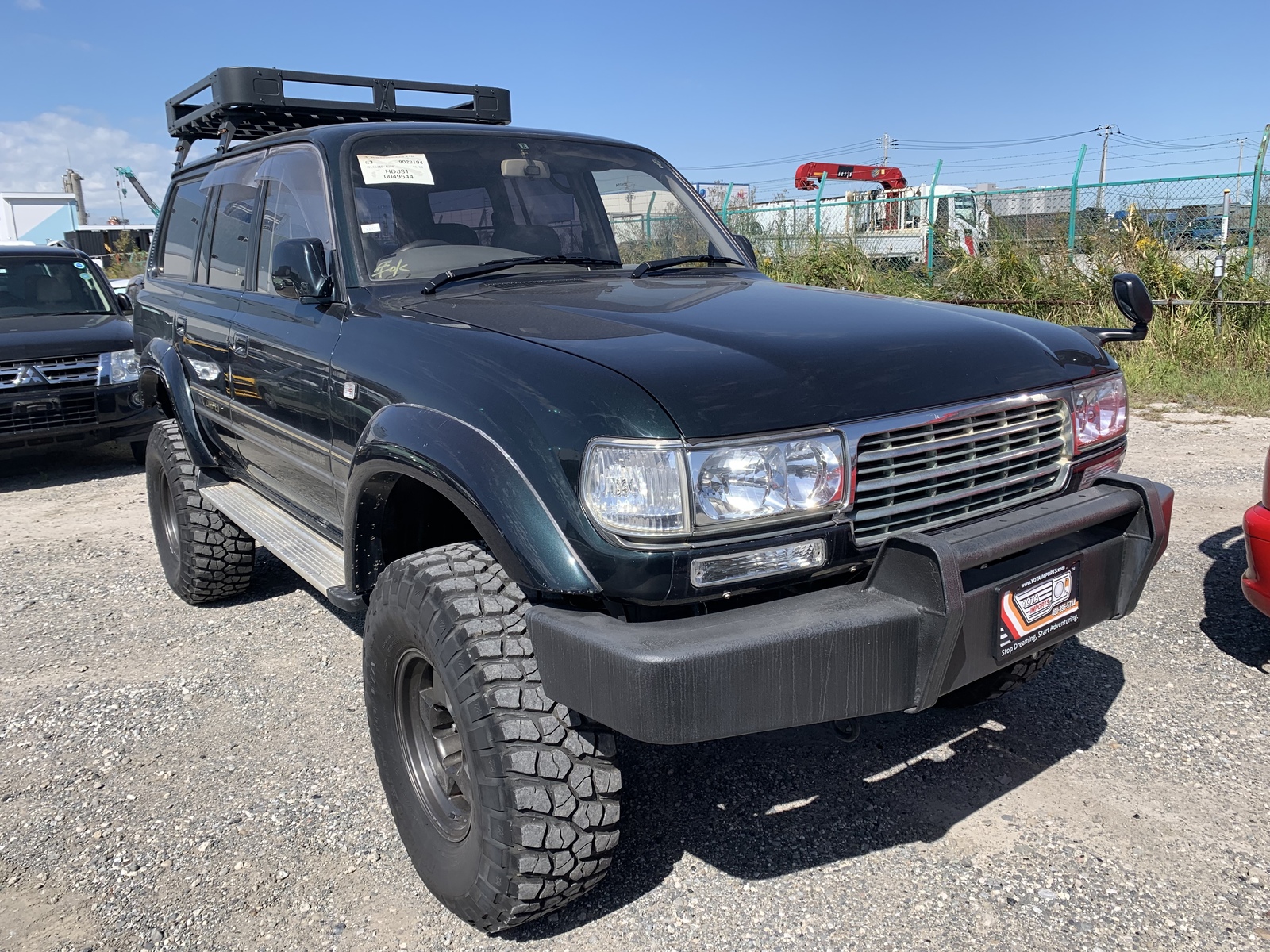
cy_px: 476
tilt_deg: -8.9
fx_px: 954
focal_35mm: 26
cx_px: 635
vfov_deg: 53.1
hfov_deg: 67.3
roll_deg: +1.6
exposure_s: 1/1779
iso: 25
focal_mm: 4.25
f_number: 1.8
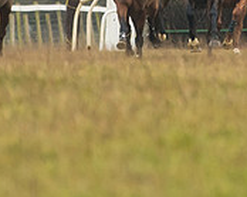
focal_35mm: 1539
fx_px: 11244
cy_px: -44
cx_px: 213
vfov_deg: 1.0
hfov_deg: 1.3
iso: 400
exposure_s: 1/800
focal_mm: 200
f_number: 4
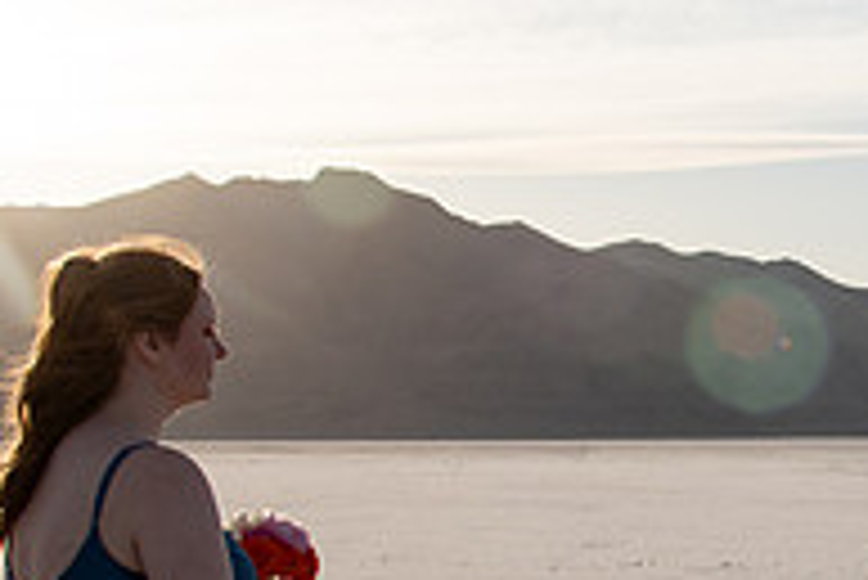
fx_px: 2895
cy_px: 534
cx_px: 1241
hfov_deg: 15.9
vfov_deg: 11.4
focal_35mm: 120
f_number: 8
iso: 200
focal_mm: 35
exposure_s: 1/800
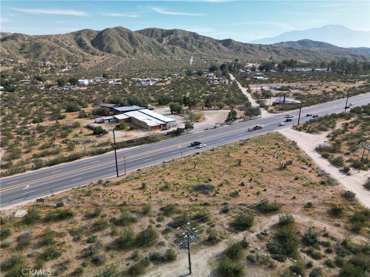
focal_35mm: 24
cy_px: 138
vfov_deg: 56.8
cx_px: 185
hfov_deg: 71.6
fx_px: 257
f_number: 1.7
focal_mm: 6.72
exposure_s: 1/320
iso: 150
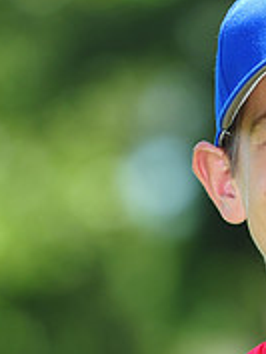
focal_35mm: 629
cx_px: 332
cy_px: 428
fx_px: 6437
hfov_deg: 2.4
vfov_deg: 3.1
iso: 200
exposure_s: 1/500
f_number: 4.5
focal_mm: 200
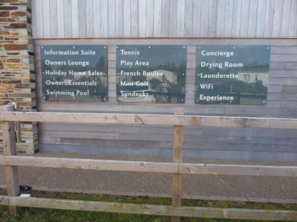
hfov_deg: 71.6
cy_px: 111
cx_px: 148
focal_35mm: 24
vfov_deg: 56.8
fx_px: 206
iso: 80
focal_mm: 4
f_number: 3.2
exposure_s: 1/250
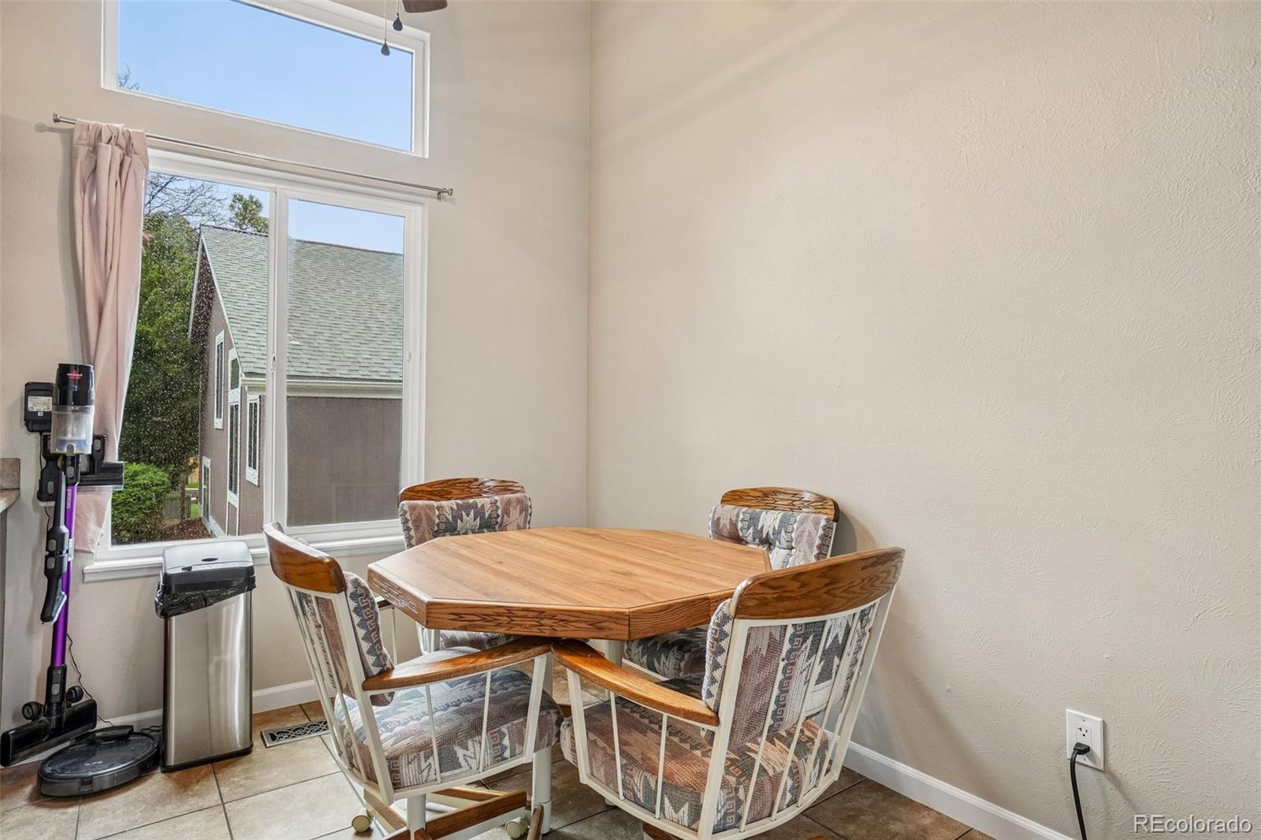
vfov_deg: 63.2
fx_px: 683
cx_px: 630
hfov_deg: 85.4
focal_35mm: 20
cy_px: 420
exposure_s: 1/25
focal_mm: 13
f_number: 8
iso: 400
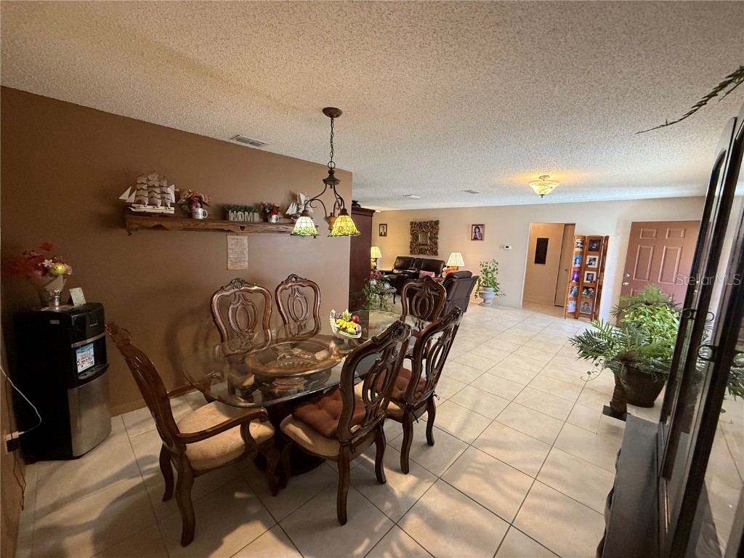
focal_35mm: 14
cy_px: 279
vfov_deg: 85.7
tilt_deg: -6.3
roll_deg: -1.5
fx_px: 301
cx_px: 372
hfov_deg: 102.1
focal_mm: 2.22
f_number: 2.2
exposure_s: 1/60
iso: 500
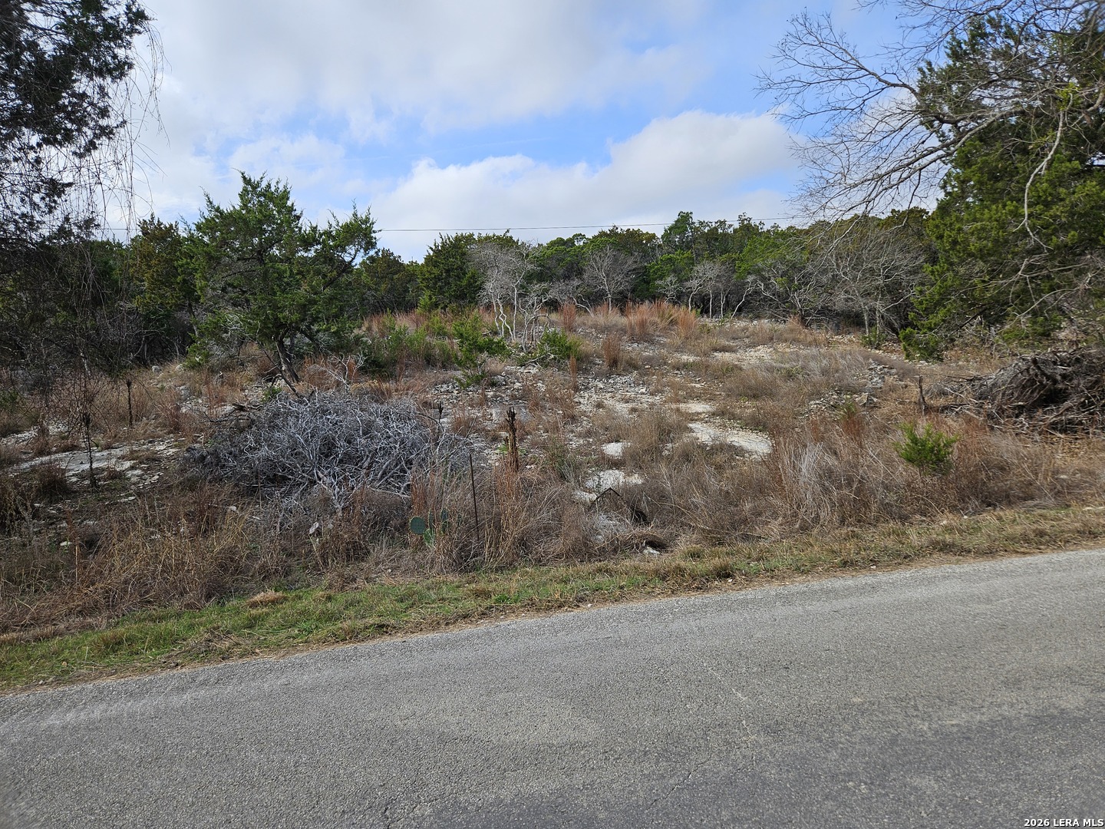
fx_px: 734
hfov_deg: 73.9
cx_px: 552
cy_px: 414
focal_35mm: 23
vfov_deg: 58.9
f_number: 1.8
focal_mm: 5.4
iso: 25
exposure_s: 1/960
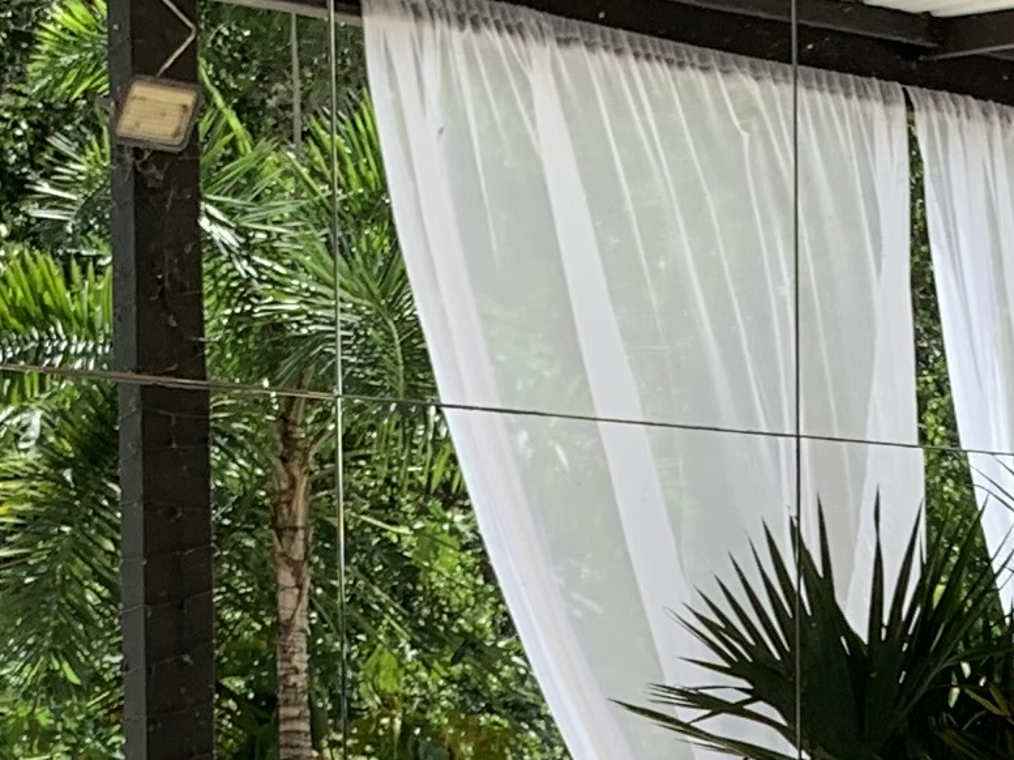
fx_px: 3953
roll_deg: -0.1
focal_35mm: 135
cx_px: 902
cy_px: 1221
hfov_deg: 14.5
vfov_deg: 10.5
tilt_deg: -4.6
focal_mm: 4.25
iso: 25
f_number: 1.8
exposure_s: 1/919
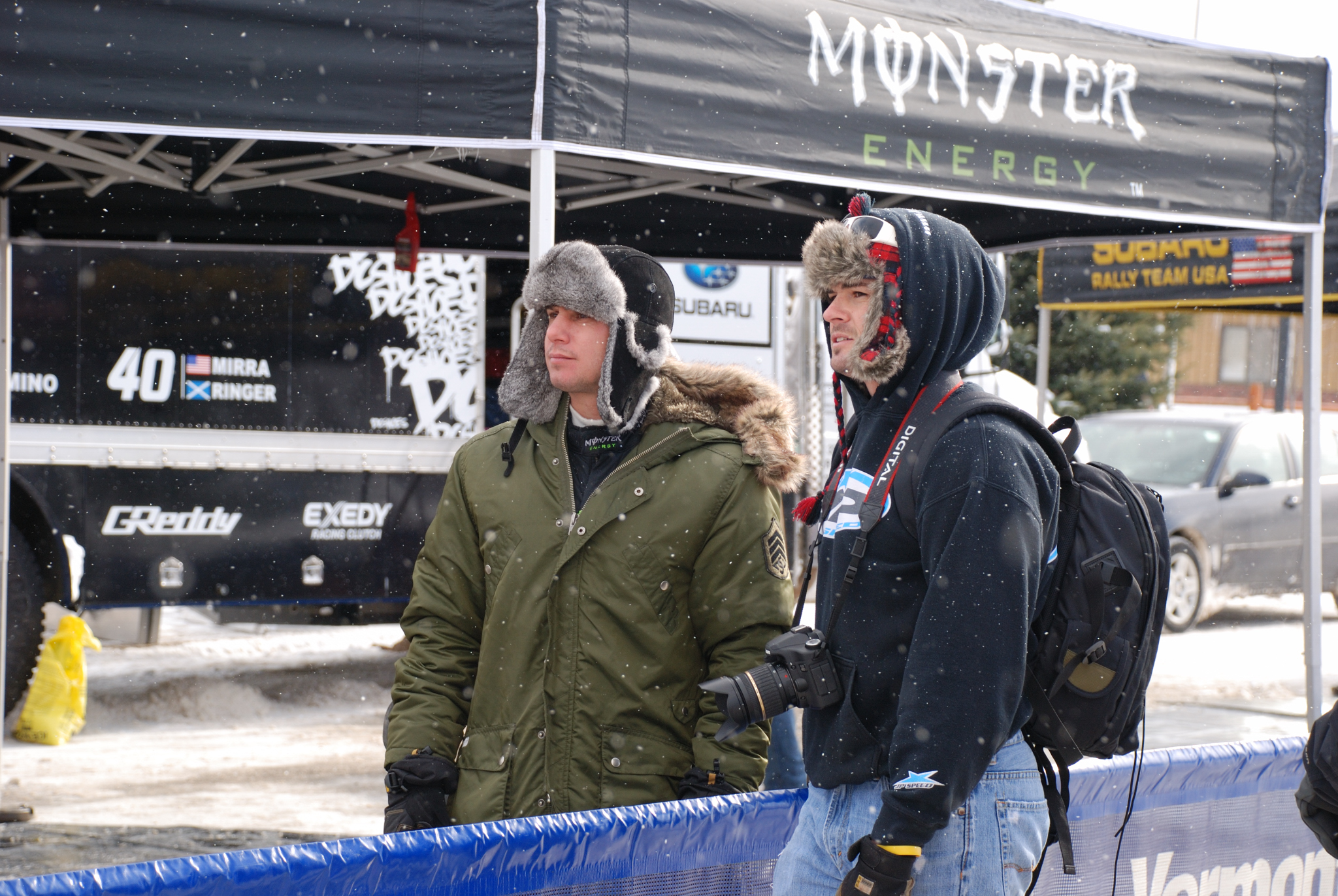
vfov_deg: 14.7
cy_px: 448
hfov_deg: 21.9
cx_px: 669
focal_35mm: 93
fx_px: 3461
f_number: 5.6
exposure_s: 1/250
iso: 200
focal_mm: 62
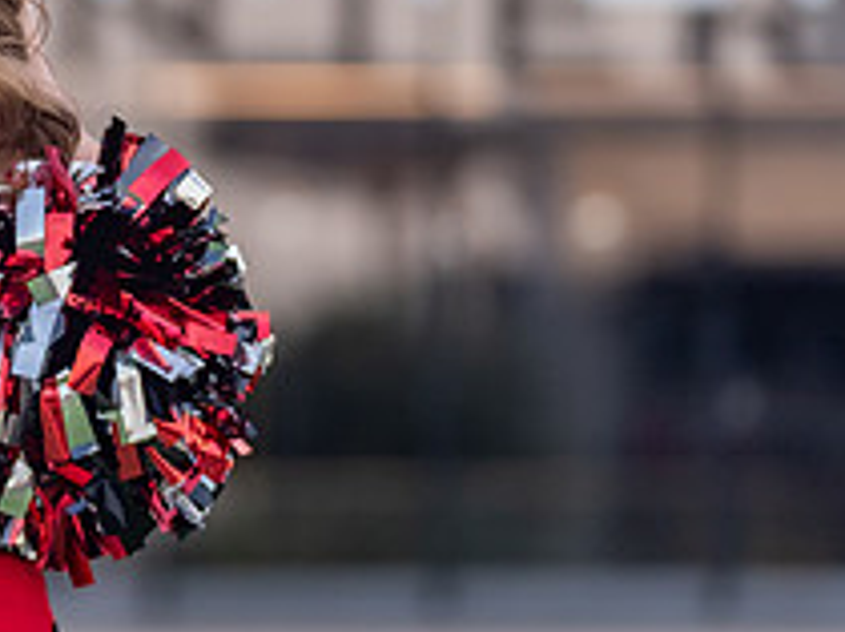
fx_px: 9461
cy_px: 124
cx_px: -178
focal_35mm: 388
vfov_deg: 3.8
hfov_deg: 5.1
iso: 320
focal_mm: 122
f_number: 2.8
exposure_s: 1/400
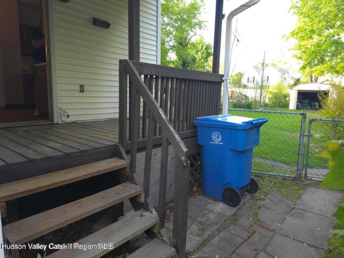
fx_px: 229
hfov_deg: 73.9
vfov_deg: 58.9
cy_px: 129
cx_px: 172
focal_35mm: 23
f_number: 1.7
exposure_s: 1/60
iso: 50
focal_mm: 6.3
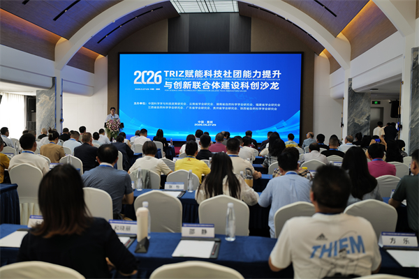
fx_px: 407
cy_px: 140
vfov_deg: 37.9
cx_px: 210
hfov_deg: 54.4
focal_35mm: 35
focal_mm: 35
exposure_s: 1/100
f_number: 2
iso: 100
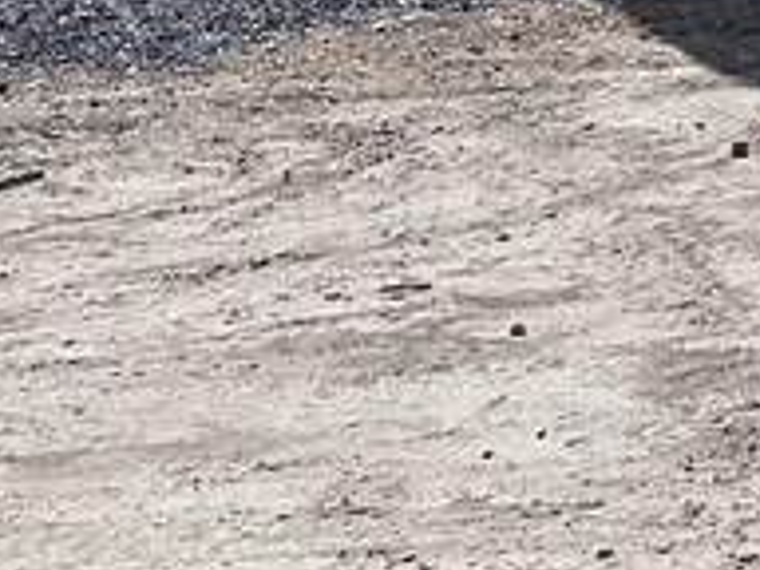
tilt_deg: +5.6
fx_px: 3513
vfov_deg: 8.3
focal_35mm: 160
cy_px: -934
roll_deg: -1.8
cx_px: 2268
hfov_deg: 9.6
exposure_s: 1/8929
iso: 80
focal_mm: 6.86
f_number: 1.78
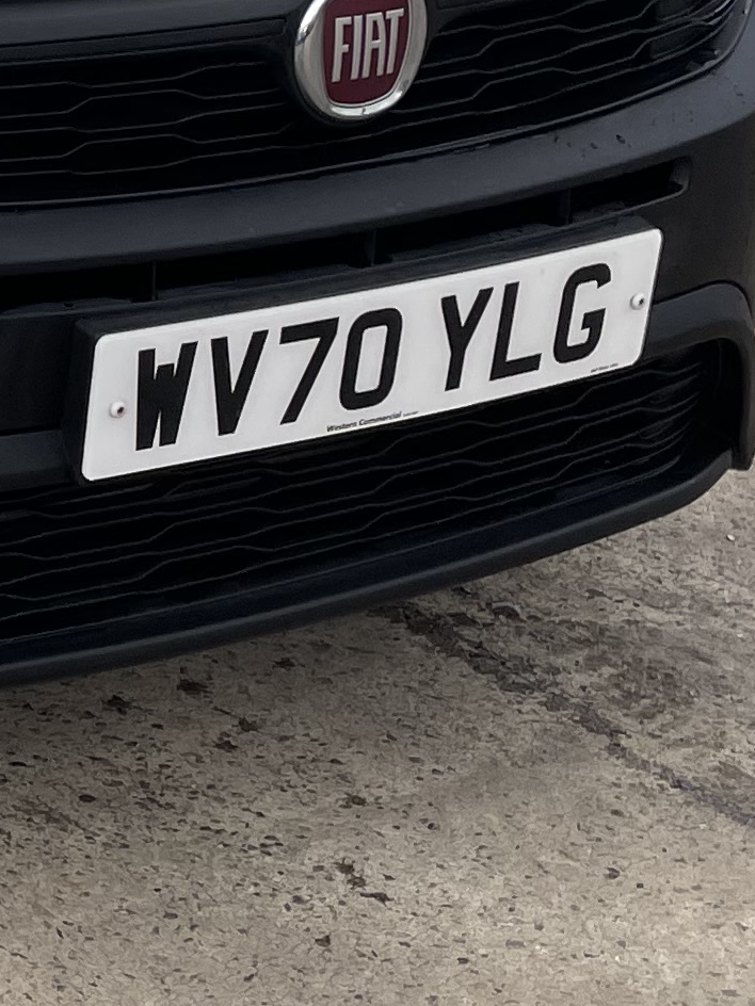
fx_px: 3228
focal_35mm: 111
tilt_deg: -15.6
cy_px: 19
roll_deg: -0.7
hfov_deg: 11.9
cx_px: -775
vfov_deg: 17.4
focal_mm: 4.2
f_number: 1.6
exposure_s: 1/564
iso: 32
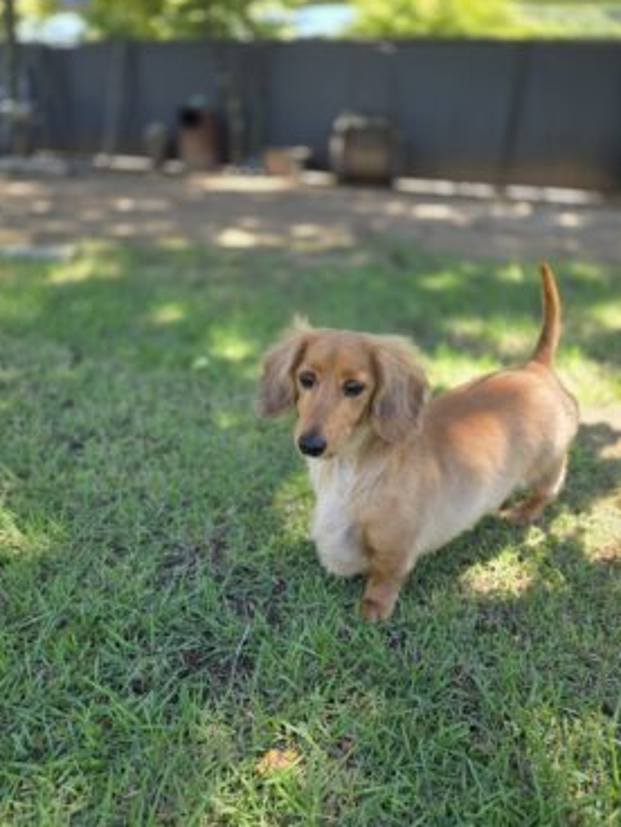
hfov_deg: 54.9
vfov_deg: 69.4
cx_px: 304
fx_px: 598
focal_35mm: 25
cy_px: 418
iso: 40
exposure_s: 1/180
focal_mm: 6.3
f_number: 1.7
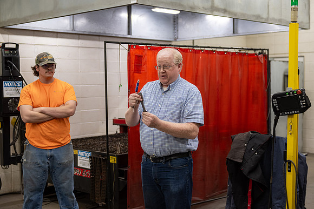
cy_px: 104
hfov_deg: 38.2
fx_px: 454
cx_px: 157
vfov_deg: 26.0
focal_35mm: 52
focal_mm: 52
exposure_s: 1/160
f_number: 2.8
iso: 640
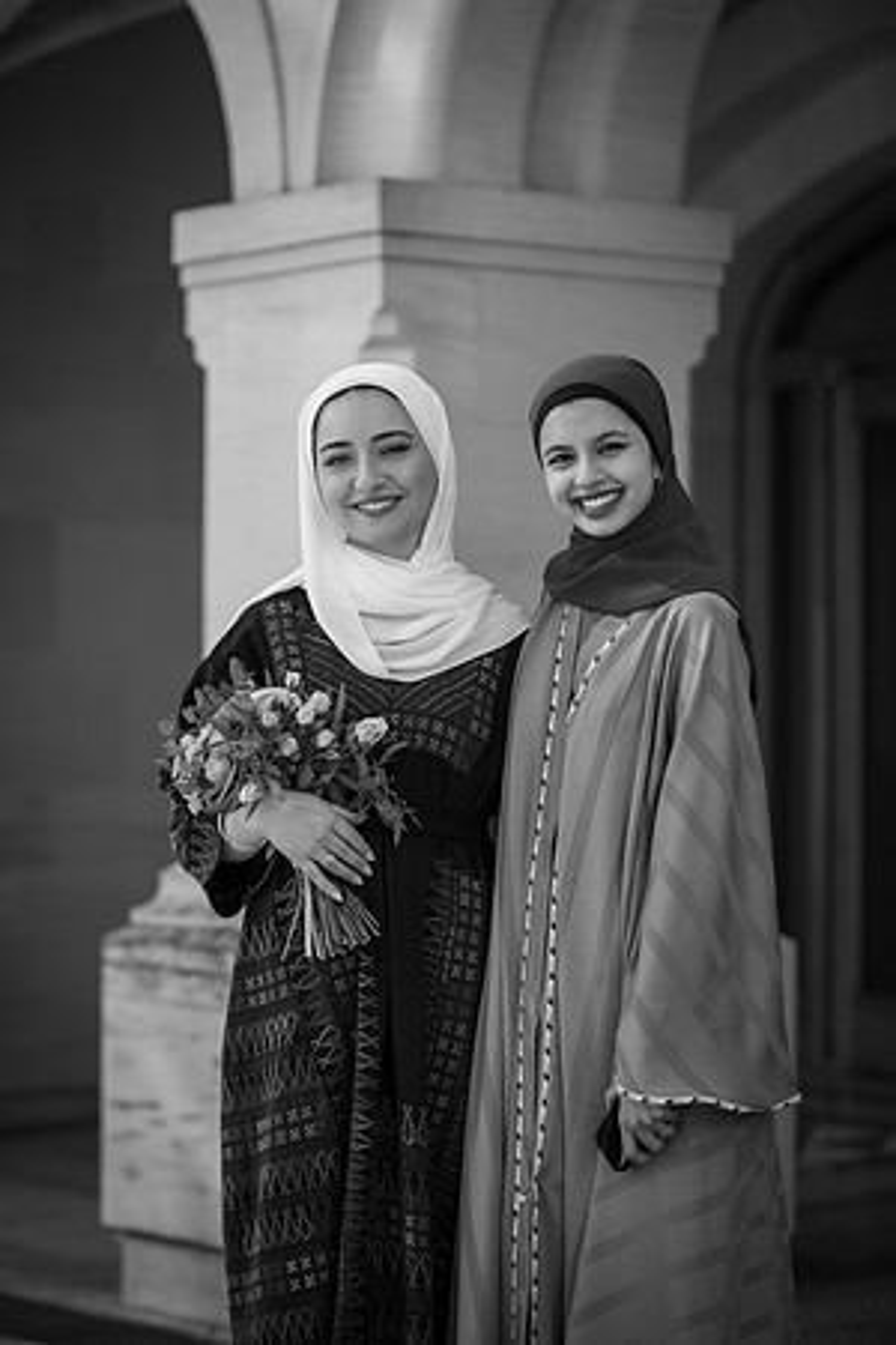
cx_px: 448
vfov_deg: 18.6
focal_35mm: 110
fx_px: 4106
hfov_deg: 12.5
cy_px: 672
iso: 100
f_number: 2.8
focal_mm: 110
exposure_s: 1/1600
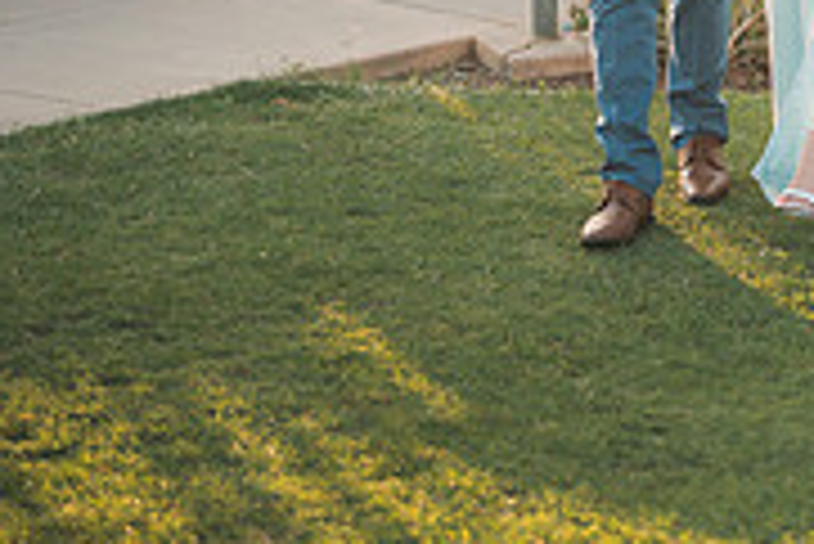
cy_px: -308
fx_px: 3621
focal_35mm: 160
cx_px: 1133
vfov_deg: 8.4
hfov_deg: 12.3
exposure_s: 1/3200
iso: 200
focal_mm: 50
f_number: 1.2
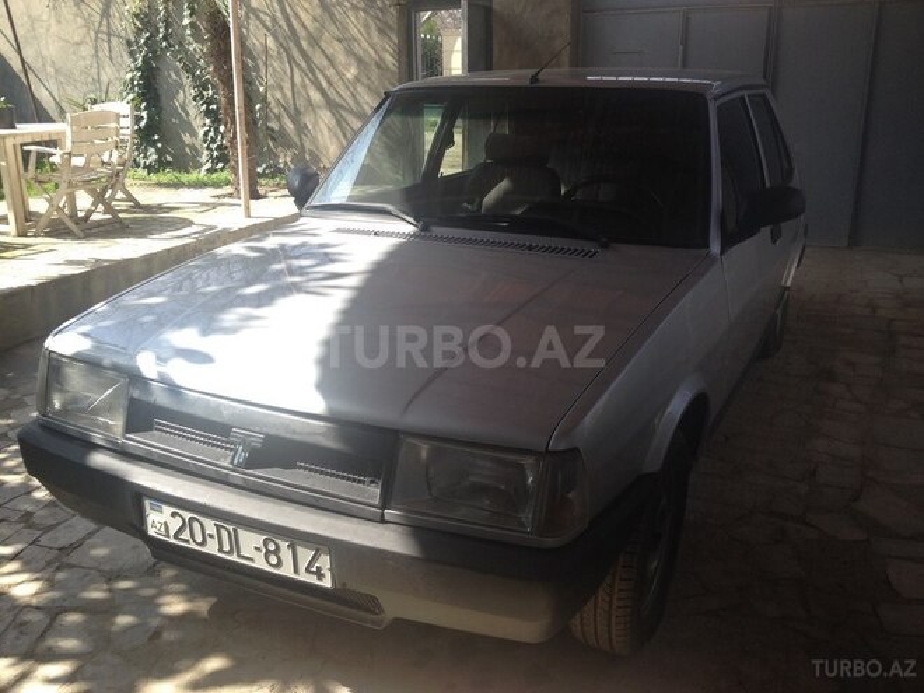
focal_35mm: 35
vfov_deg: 40.7
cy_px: 346
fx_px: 934
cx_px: 462
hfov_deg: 52.6
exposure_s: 1/389
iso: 50
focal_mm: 4.28
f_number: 2.4
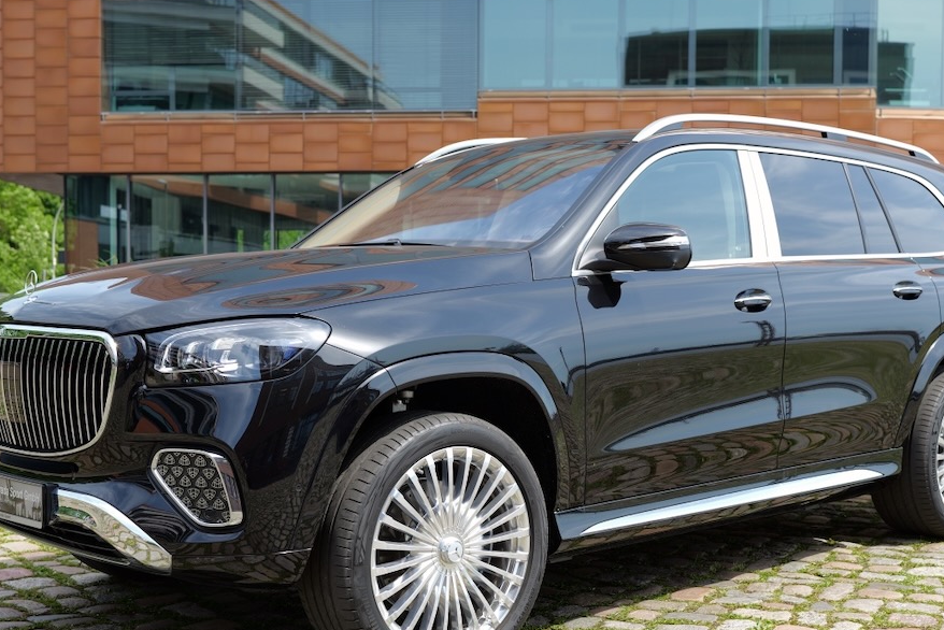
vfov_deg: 26.4
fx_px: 1338
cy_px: 391
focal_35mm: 51
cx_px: 509
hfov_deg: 38.8
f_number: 4
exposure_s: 1/250
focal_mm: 35
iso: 100
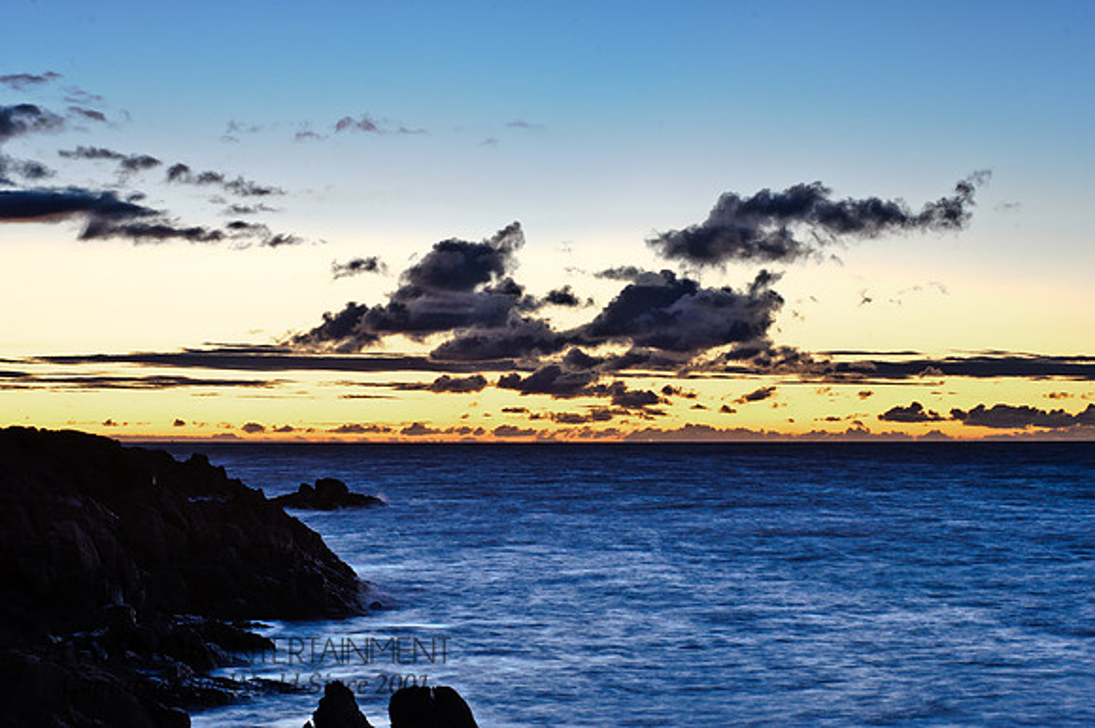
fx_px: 2432
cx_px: 548
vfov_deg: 17.0
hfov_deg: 25.4
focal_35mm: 80
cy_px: 364
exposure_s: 2
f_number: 11
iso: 200
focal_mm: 80
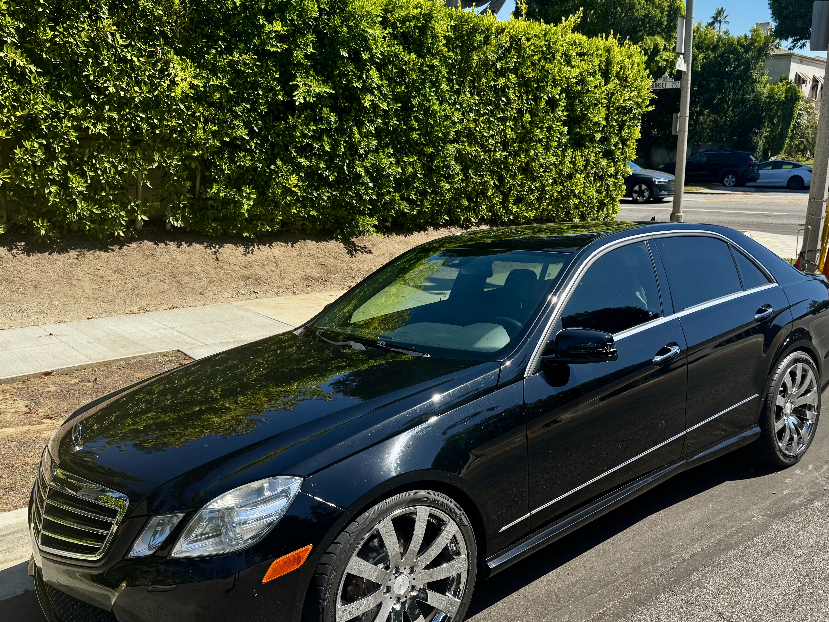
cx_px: 508
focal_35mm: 32
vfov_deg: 44.0
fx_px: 766
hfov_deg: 56.3
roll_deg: -0.8
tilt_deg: -17.0
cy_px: 366
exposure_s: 1/2252
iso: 80
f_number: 1.78
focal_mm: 6.76
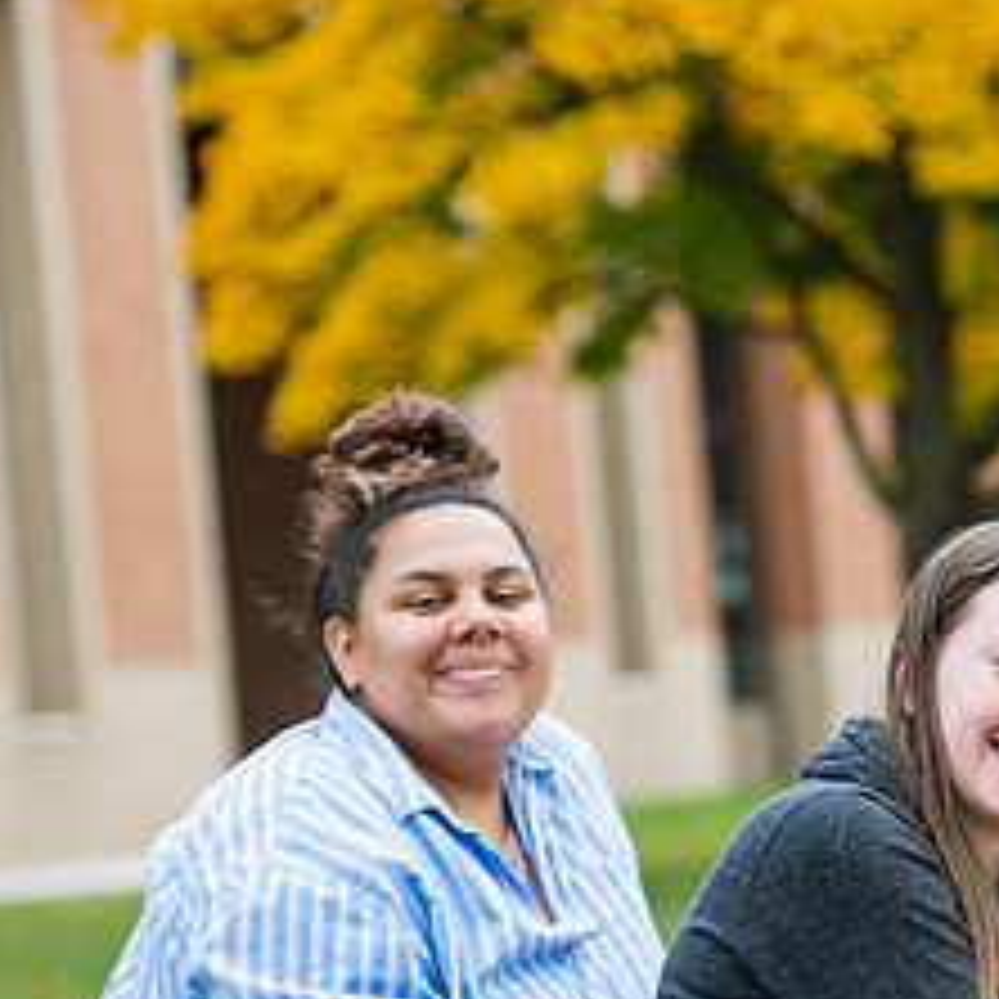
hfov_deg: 8.2
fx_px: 6889
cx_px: 1048
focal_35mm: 211
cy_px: 677
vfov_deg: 8.3
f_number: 3.5
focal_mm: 95
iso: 160
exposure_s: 1/320
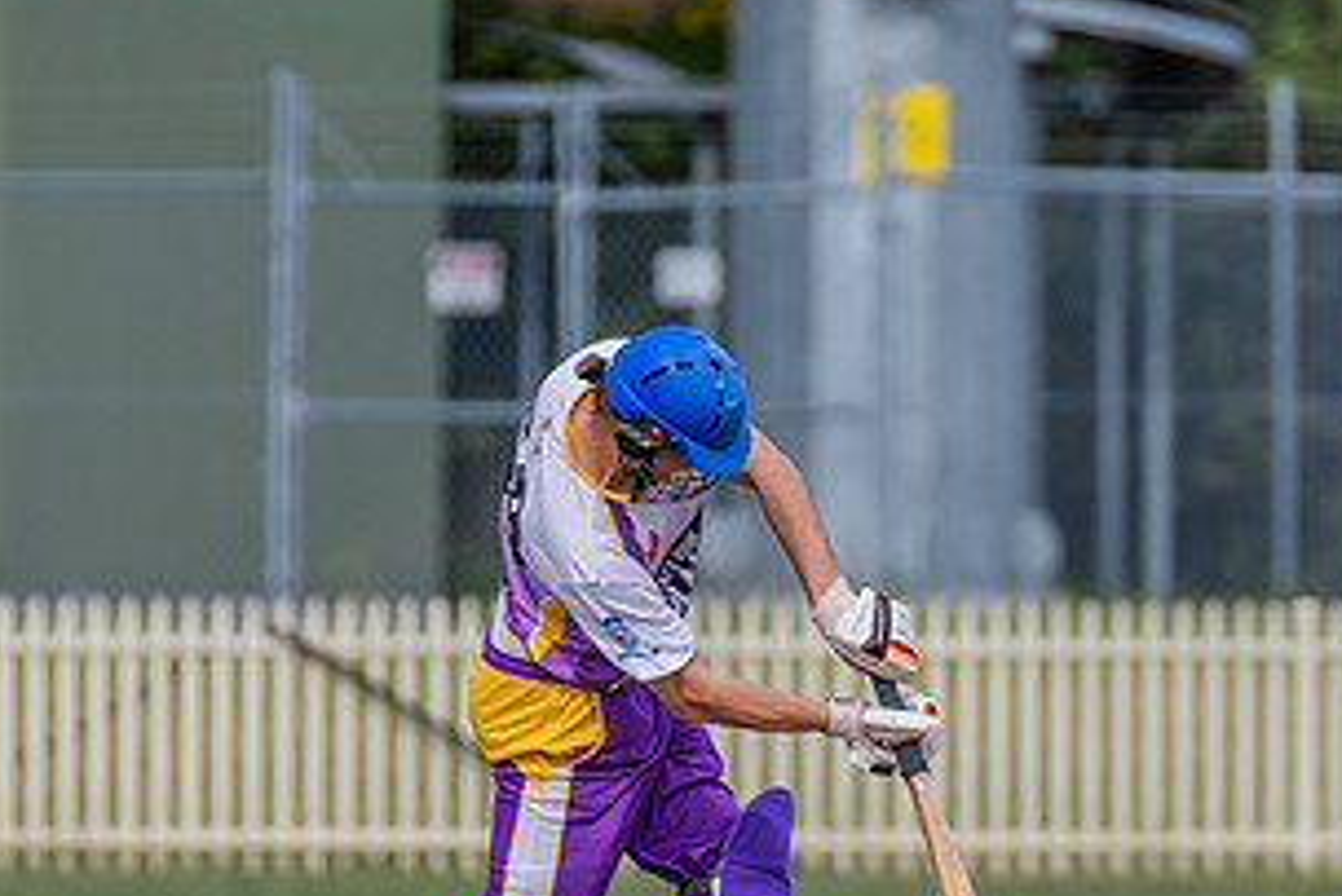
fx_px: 35877
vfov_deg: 1.4
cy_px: 722
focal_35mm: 962
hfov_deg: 2.1
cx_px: 494
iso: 800
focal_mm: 500
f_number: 6.3
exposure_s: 1/2500
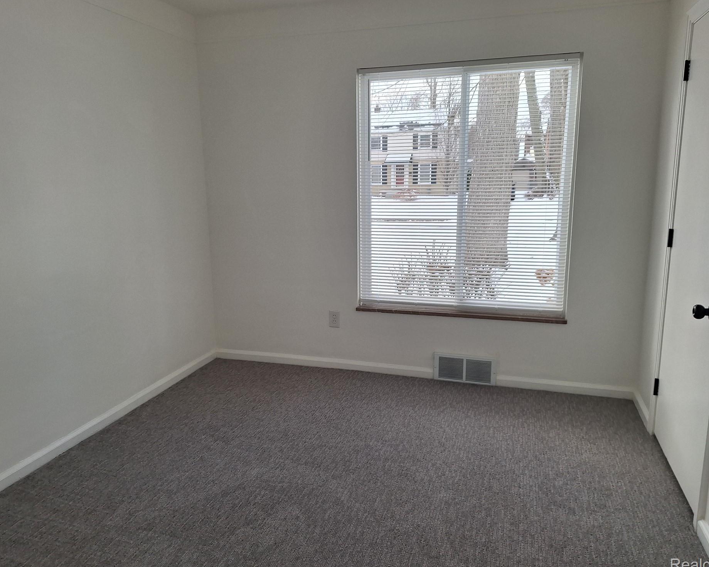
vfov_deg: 56.8
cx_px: 352
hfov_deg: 68.1
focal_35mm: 25
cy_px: 280
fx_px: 525
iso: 40
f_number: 1.8
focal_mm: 5.54
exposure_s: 1/306
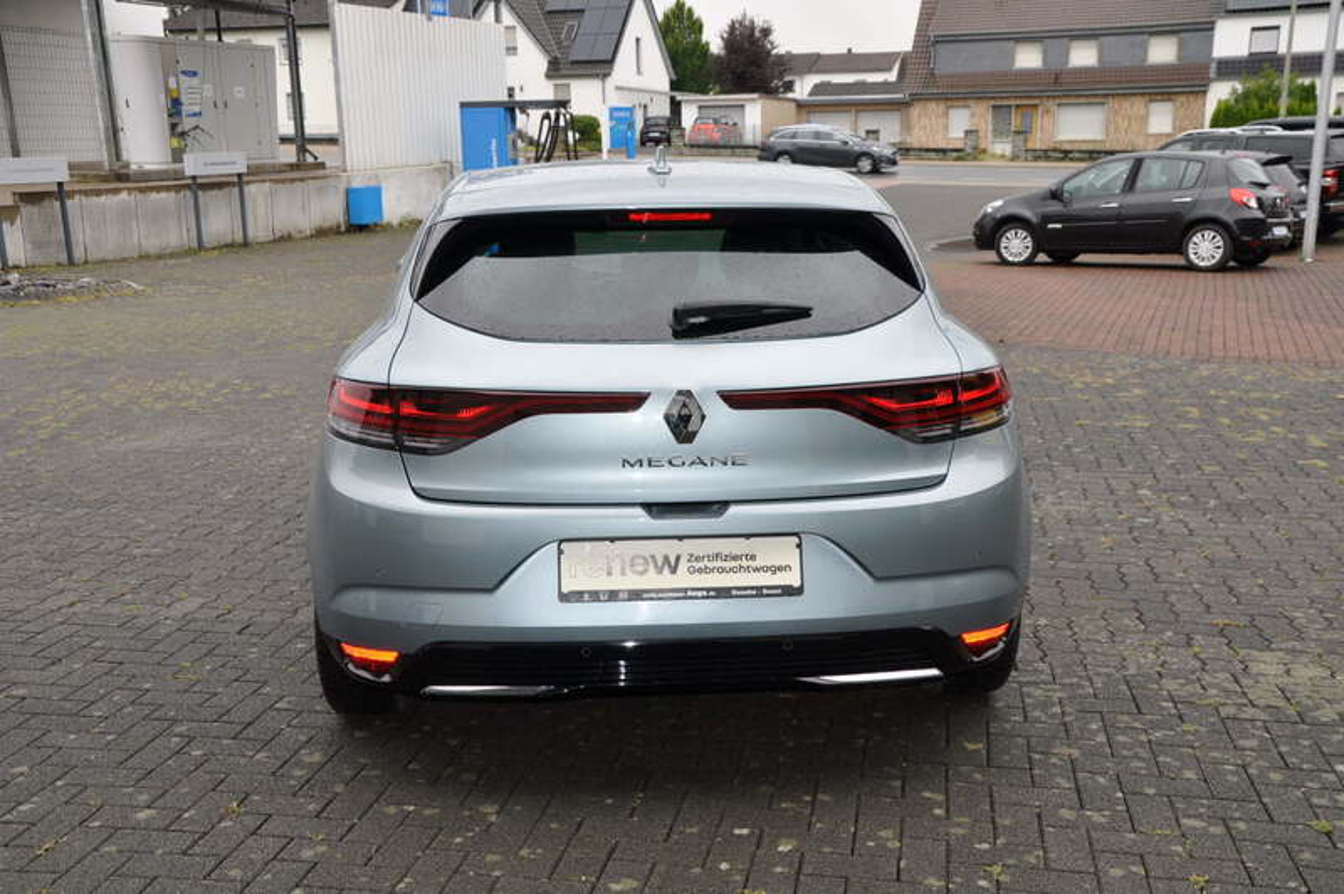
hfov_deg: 51.3
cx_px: 672
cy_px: 447
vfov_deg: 35.4
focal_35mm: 38
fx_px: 1399
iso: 200
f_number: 7.1
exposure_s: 1/200
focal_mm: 25
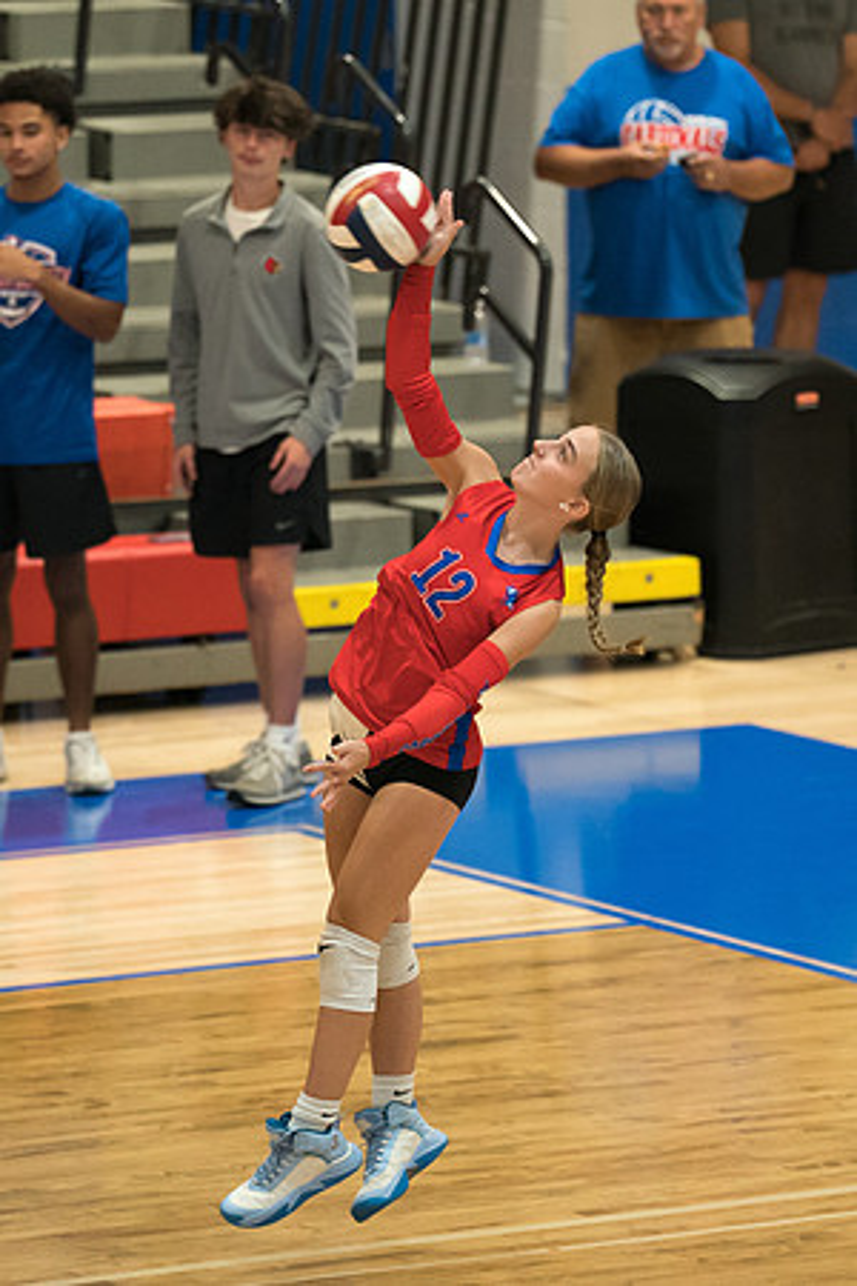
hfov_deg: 4.5
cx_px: 434
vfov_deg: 6.8
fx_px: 10816
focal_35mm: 303
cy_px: 536
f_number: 2.8
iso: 4000
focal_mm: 164
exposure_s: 1/1000
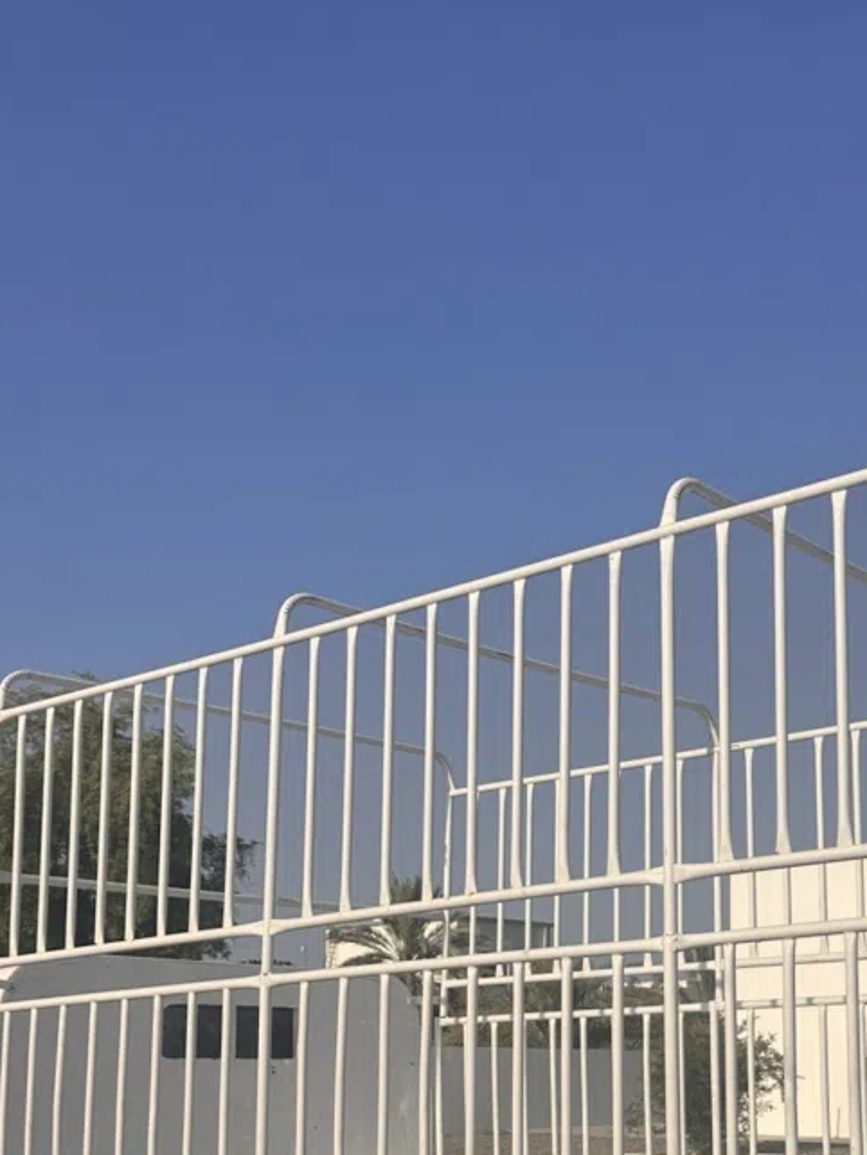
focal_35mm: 51
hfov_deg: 28.3
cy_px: 864
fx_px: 1702
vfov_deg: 36.6
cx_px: 617
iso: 100
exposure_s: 1/18519
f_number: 1.78
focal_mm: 6.86
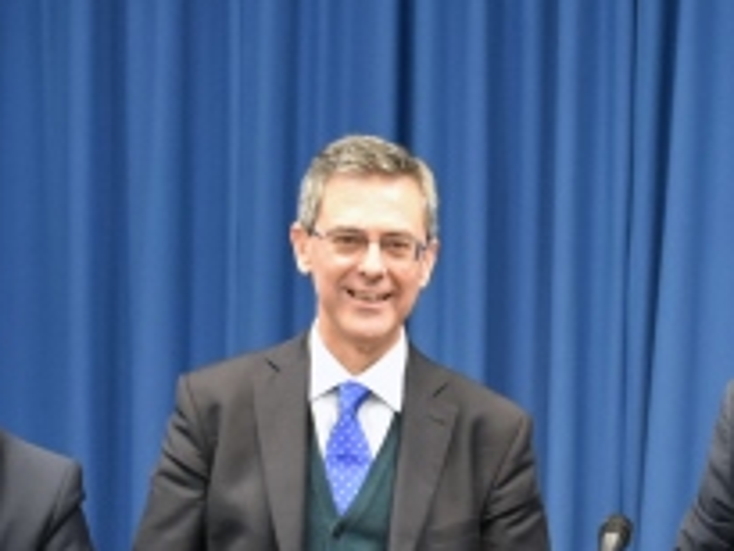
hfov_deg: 13.6
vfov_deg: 10.3
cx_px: 598
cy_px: 513
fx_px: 3055
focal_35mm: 144
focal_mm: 20
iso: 1400
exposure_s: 1/60
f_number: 4
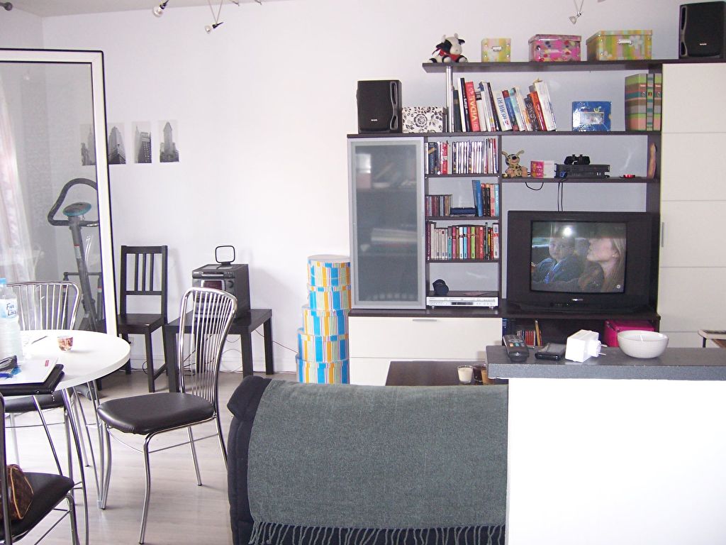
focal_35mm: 36
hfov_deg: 51.4
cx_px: 363
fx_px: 755
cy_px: 272
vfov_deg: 39.7
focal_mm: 6.2
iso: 125
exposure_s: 1/60
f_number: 2.8
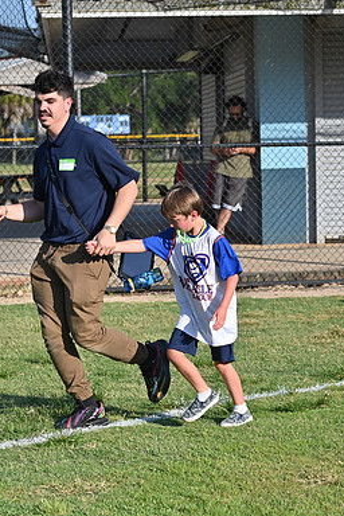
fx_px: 1992
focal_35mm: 139
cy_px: 258
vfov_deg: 14.8
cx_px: 194
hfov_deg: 9.9
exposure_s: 1/8000
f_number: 6.3
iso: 1250
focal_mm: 92
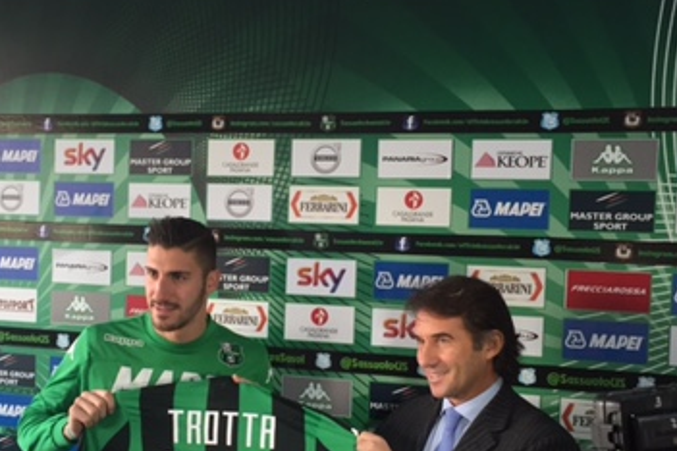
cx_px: 245
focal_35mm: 55
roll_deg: -1.0
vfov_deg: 24.5
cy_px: 283
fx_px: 1034
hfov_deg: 36.0
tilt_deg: -1.9
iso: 32
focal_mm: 4.15
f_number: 2.2
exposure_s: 1/30
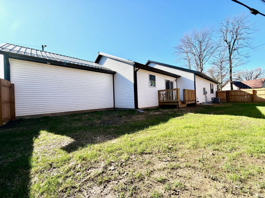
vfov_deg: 85.7
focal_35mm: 14
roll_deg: +2.3
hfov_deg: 102.1
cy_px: 99
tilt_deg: +0.4
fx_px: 107
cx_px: 132
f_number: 2.2
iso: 32
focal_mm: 2.22
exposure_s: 1/770
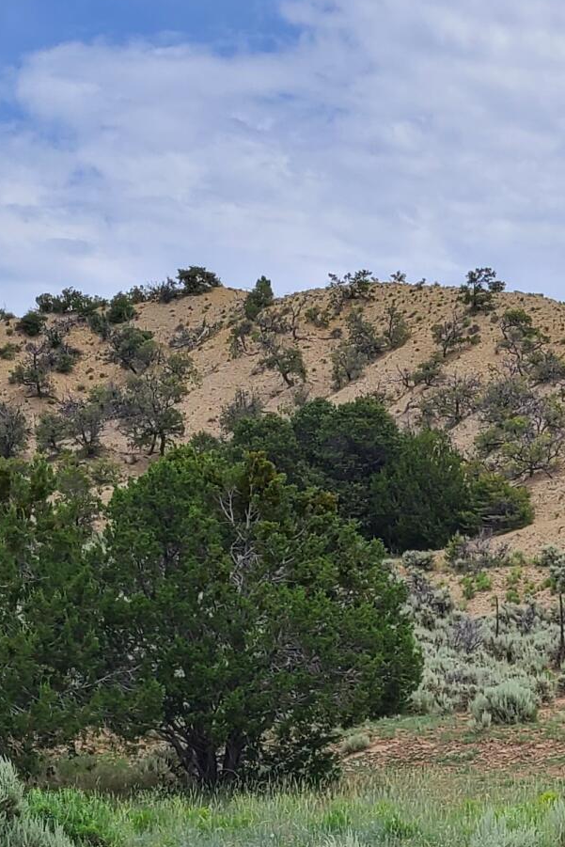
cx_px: 802
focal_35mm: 90
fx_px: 2118
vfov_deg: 21.9
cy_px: 823
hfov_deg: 14.4
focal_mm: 5.4
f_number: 1.8
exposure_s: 1/2054
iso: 40
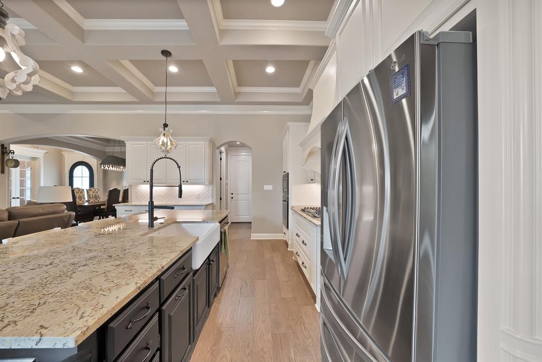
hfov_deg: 112.6
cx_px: 271
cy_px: 181
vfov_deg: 90.1
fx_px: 181
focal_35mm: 12
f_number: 9
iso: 640
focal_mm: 12
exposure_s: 1/2
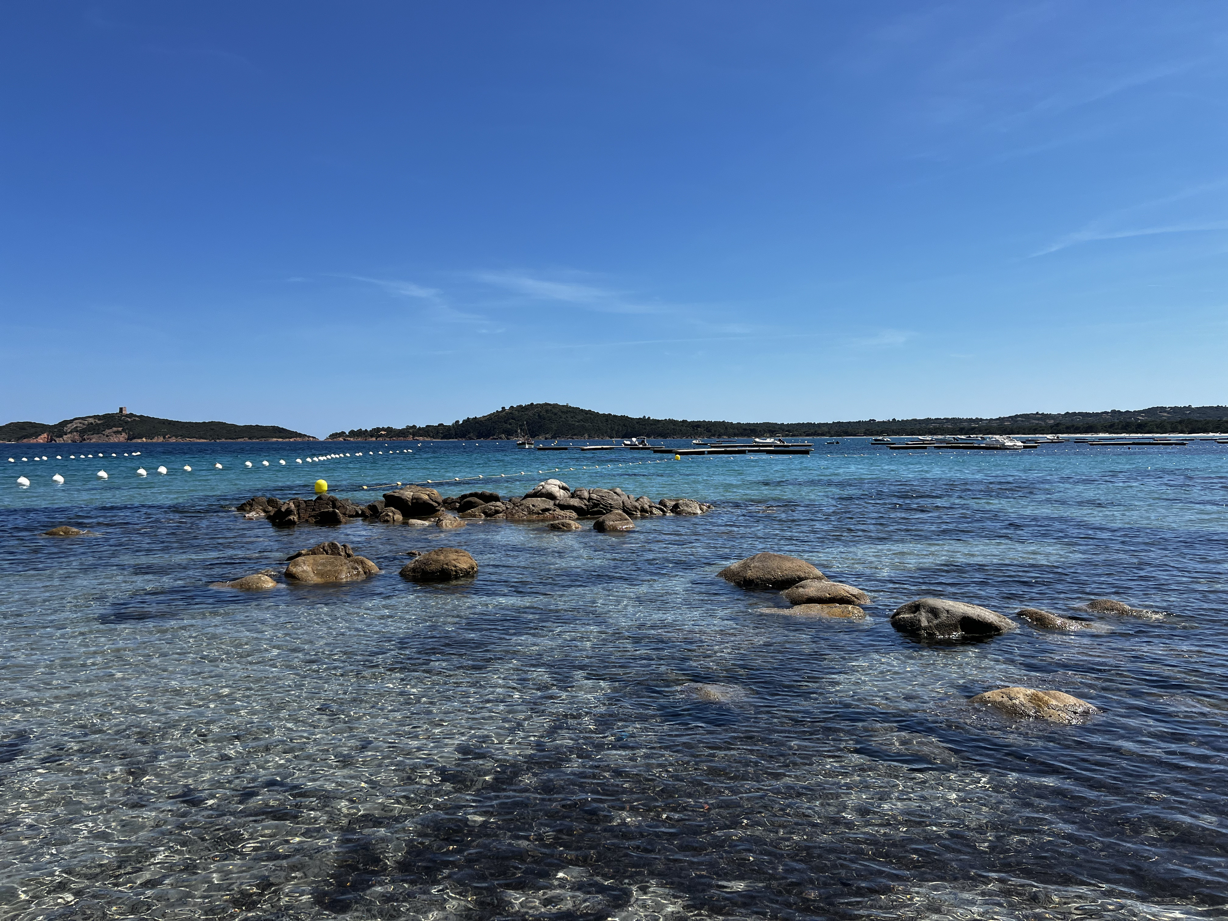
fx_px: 922
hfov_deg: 67.3
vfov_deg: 53.1
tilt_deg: -1.3
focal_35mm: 26
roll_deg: +0.7
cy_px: 460
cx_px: 614
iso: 50
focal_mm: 5.7
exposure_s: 1/6211
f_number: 1.5
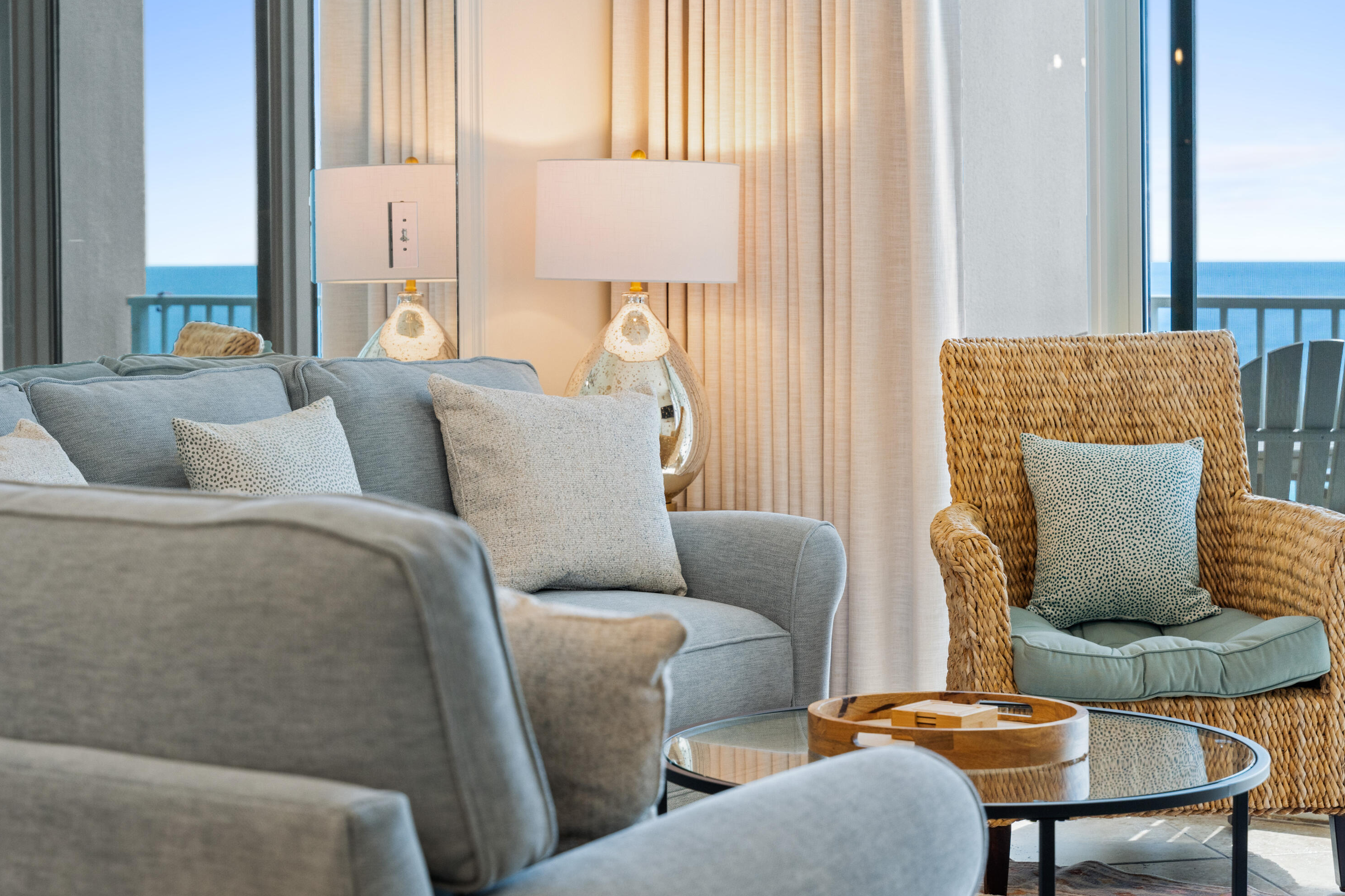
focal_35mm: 76
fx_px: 2834
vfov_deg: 18.0
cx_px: 677
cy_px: 449
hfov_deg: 26.7
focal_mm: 49.9
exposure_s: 1/50
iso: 400
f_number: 4
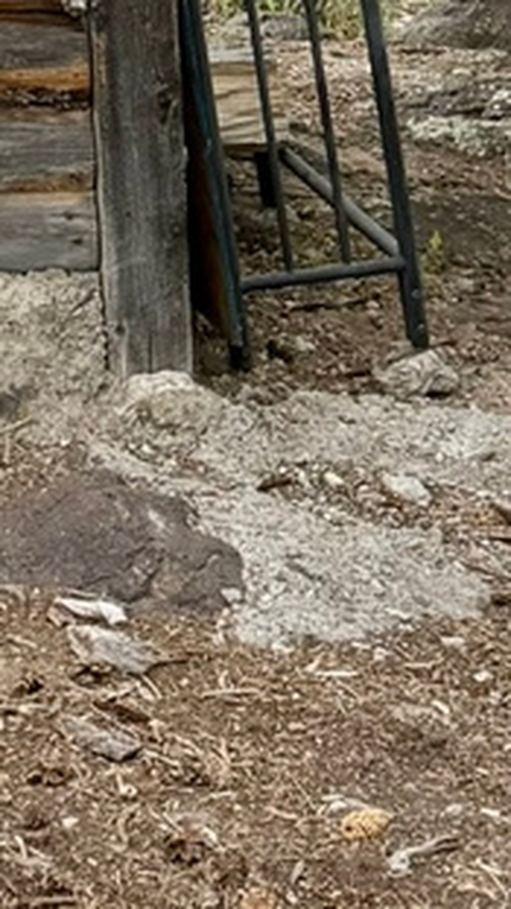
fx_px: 3107
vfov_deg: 14.5
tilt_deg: +3.8
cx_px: -602
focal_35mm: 129
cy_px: -742
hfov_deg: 8.7
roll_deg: +0.2
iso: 100
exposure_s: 1/750
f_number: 1.78
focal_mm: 6.76
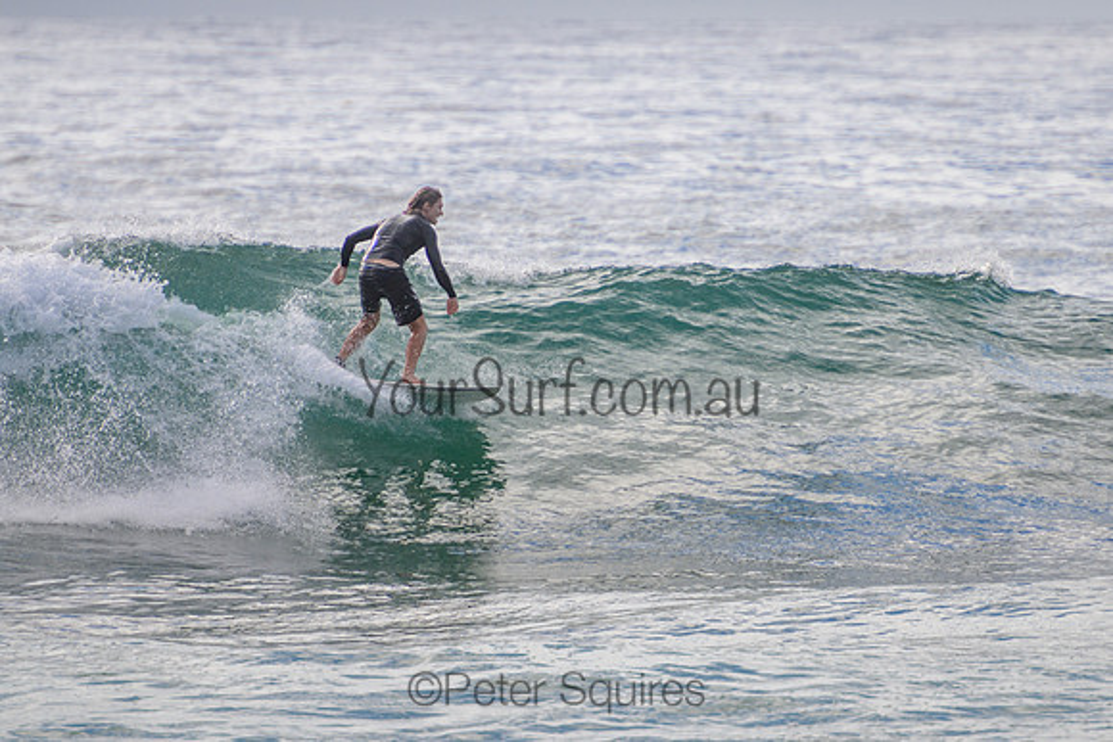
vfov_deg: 2.5
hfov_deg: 3.7
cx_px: 693
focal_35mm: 550
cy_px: 345
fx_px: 17013
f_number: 5.6
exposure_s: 1/2000
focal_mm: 400
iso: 220
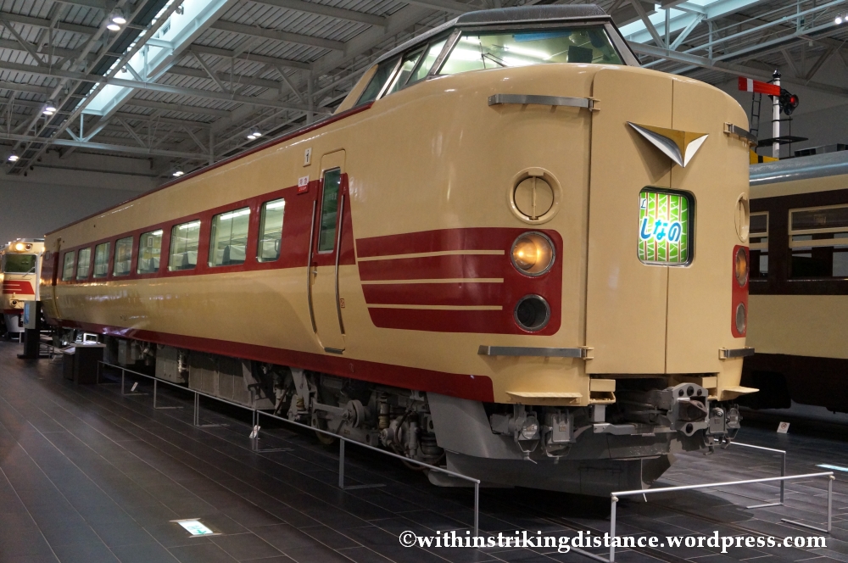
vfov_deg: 35.4
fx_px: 882
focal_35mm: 38
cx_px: 424
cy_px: 282
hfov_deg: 51.3
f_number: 4
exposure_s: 1/160
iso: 3200
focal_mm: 25
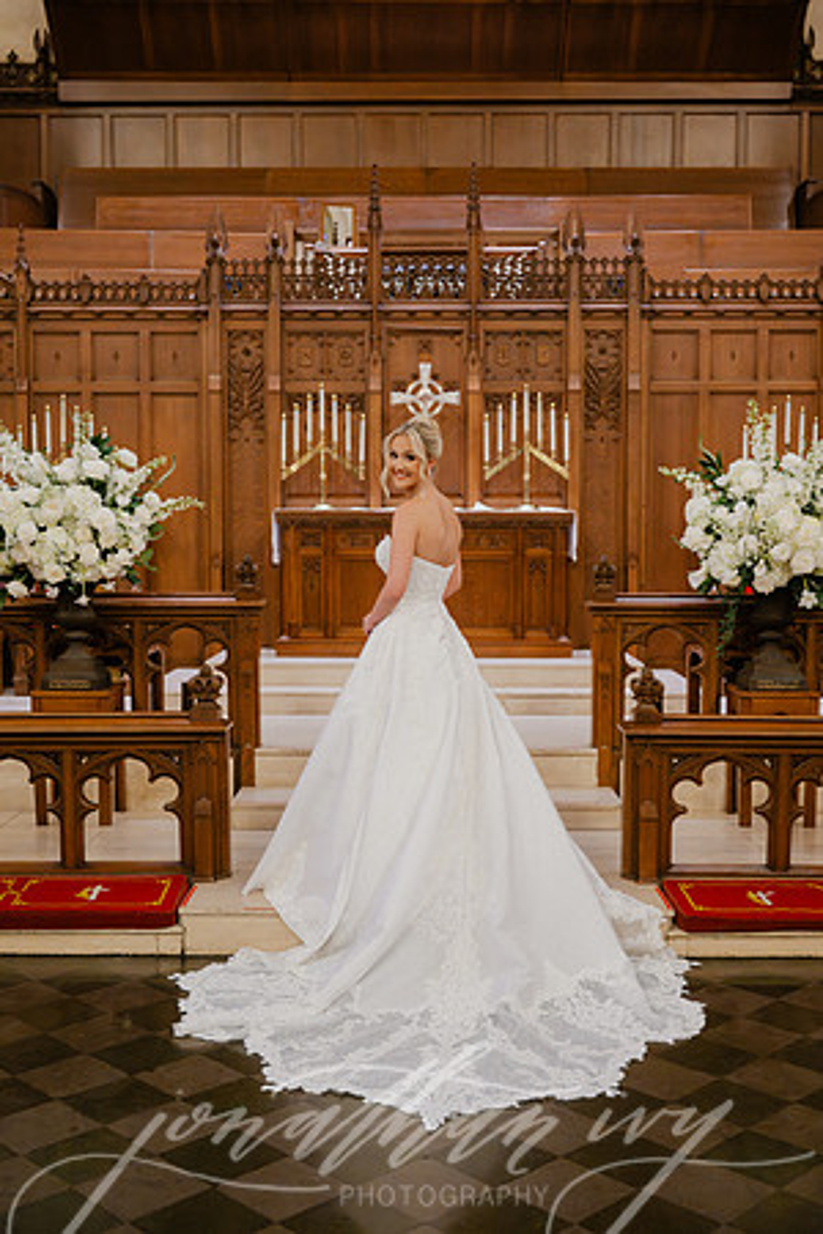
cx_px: 412
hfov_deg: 33.4
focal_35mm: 40
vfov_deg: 48.5
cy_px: 617
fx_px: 1372
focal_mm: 40
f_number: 2.8
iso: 6400
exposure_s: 1/125
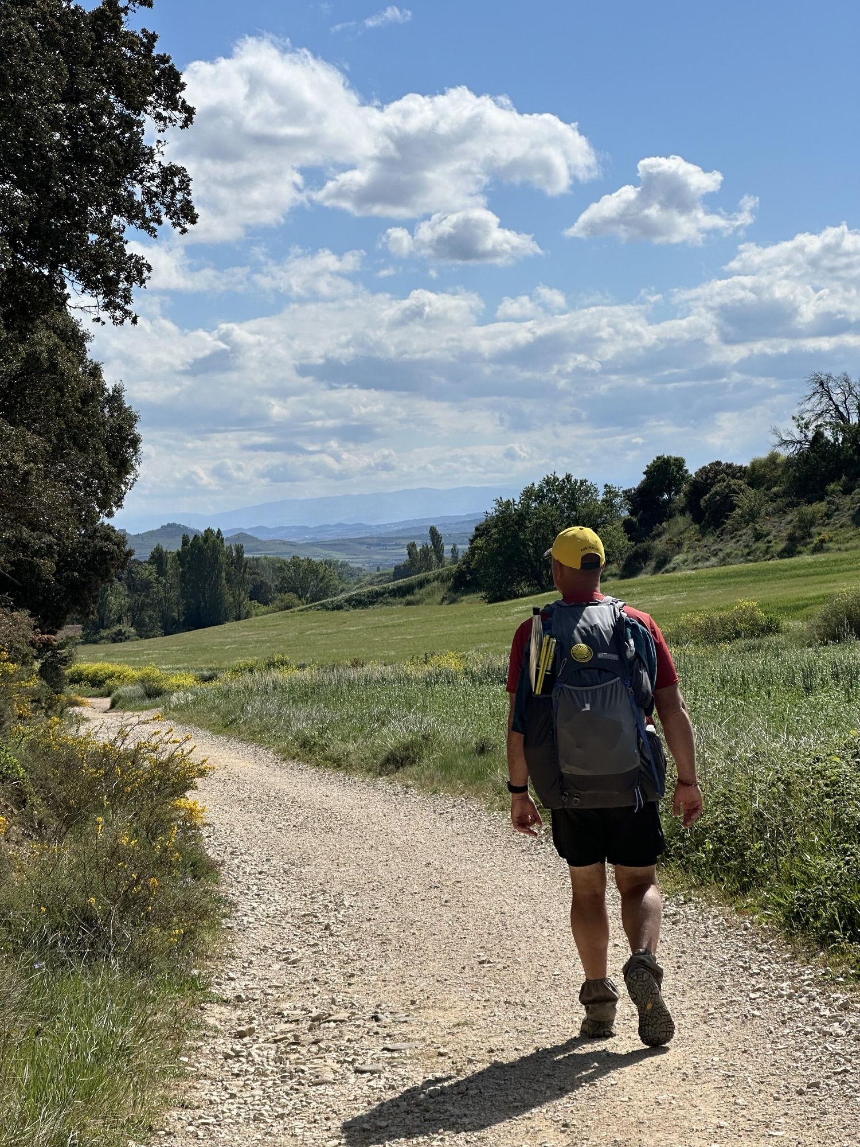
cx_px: 430
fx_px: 2551
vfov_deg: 25.3
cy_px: 574
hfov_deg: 19.1
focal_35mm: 77
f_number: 2.8
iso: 32
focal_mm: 9
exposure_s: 1/1754
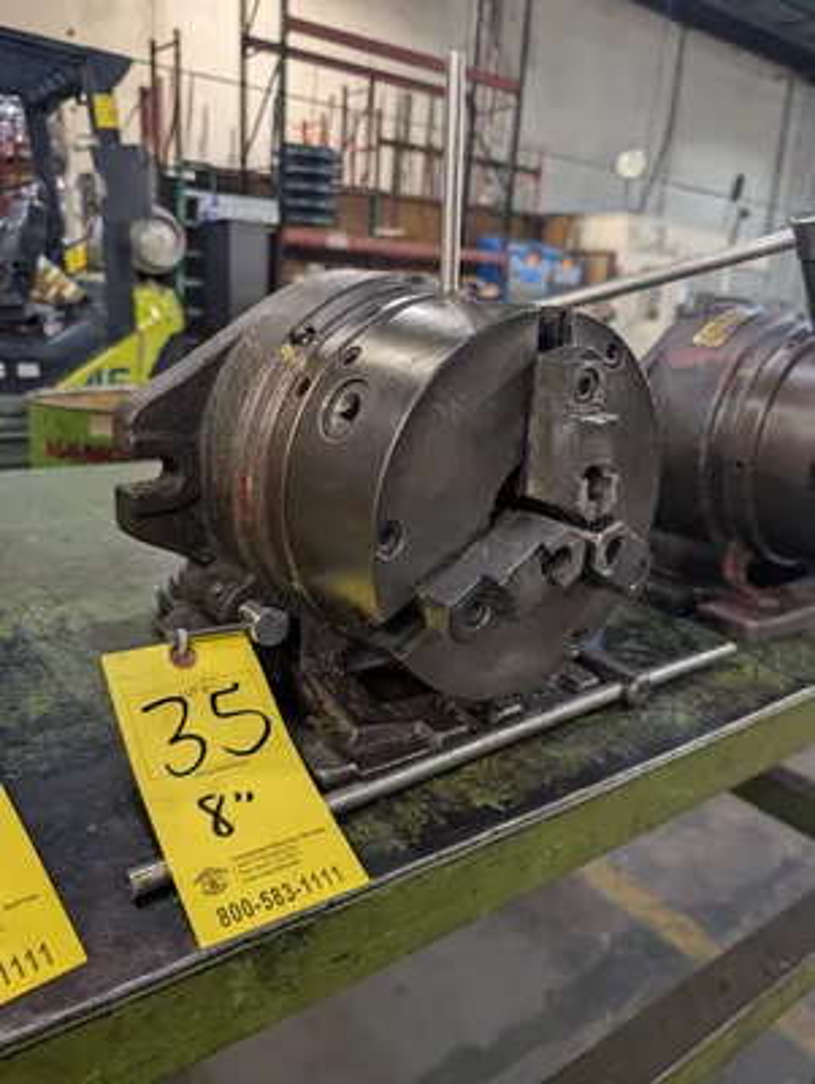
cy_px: 542
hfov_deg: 56.9
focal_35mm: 24
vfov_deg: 71.5
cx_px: 408
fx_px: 752
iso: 643
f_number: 1.68
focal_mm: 6.9
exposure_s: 1/205
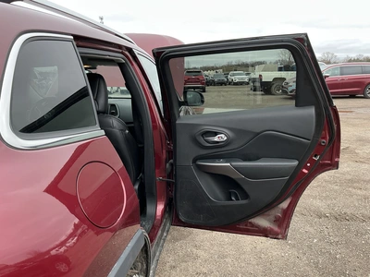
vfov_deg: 49.7
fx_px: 299
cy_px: 138
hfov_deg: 63.4
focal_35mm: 28
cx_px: 185
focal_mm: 3
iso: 20
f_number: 1.8
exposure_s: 1/122
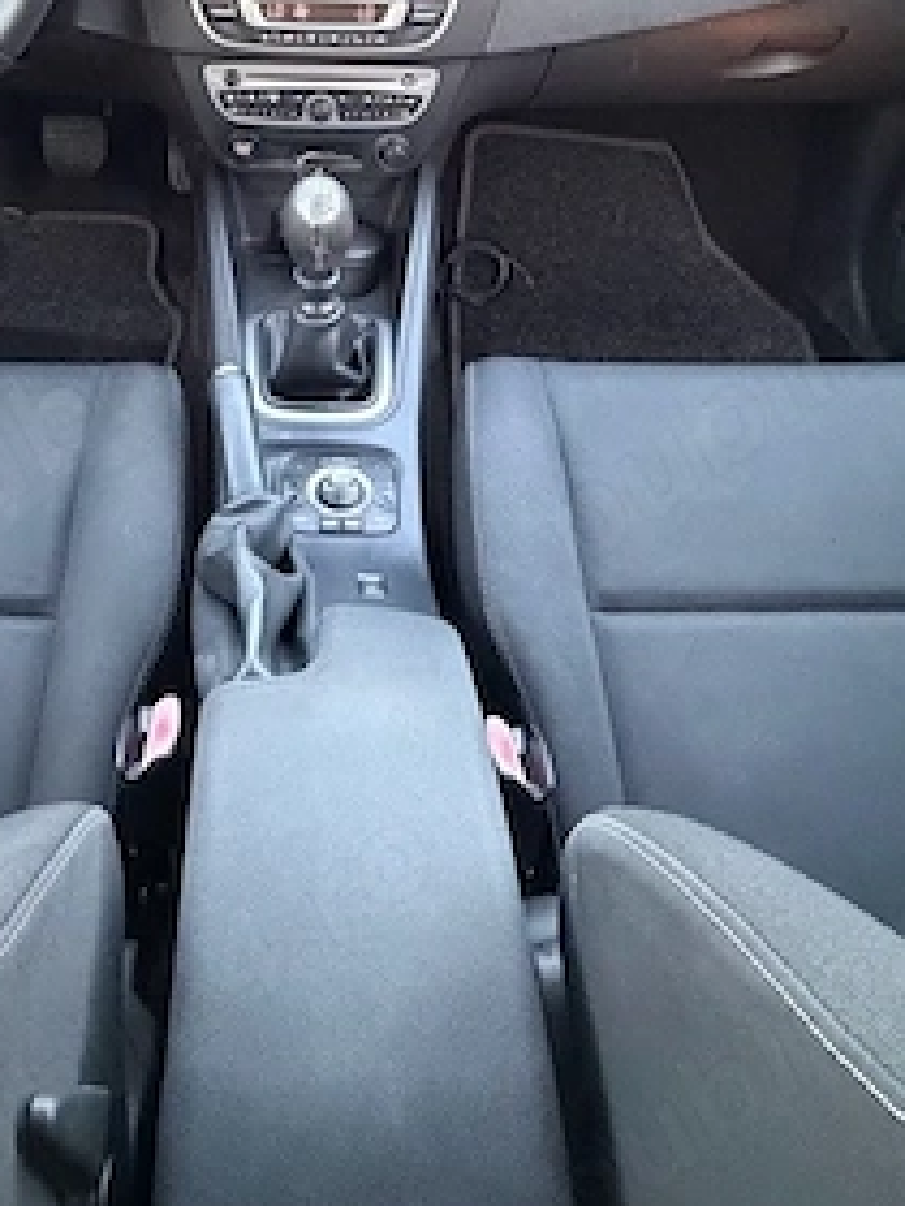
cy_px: 379
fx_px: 1046
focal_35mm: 30
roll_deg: -1.5
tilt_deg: -41.5
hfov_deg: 46.3
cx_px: 323
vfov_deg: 58.3
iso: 1000
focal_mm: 2.22
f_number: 2.2
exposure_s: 1/48
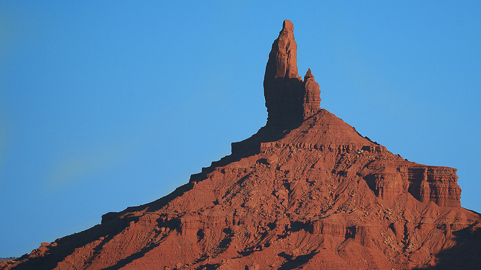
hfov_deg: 3.7
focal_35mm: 581
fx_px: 7409
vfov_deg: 2.1
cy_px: 118
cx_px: 333
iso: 800
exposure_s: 1/1600
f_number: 6.3
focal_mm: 400
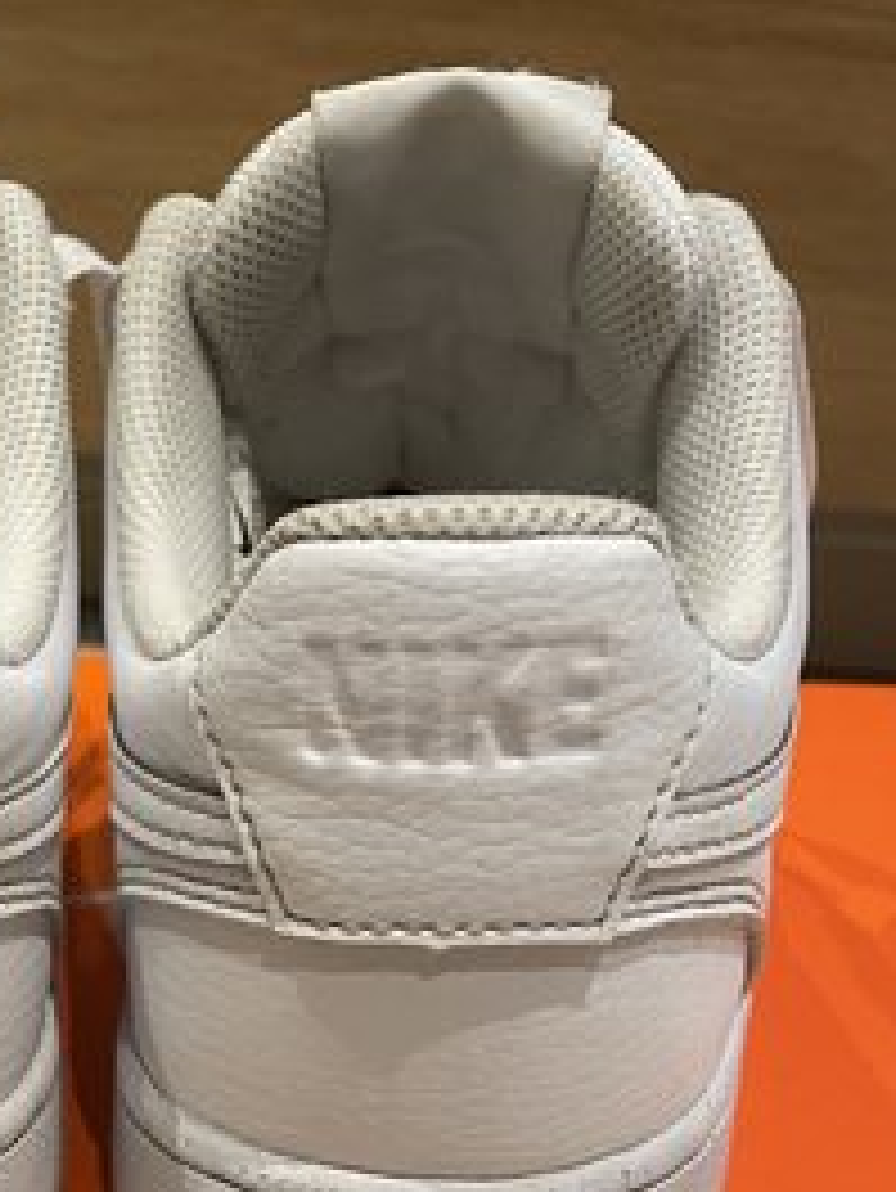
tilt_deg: -34.9
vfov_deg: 36.2
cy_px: 1098
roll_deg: +1.9
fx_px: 1690
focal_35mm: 49
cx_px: 133
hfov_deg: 28.8
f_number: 1.6
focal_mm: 4.2
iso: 100
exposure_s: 1/50
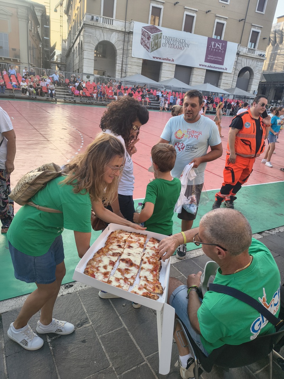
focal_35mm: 24
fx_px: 262
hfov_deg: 56.8
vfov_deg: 71.6
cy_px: 190
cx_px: 142
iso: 100
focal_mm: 5.56
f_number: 1.8
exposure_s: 1/394
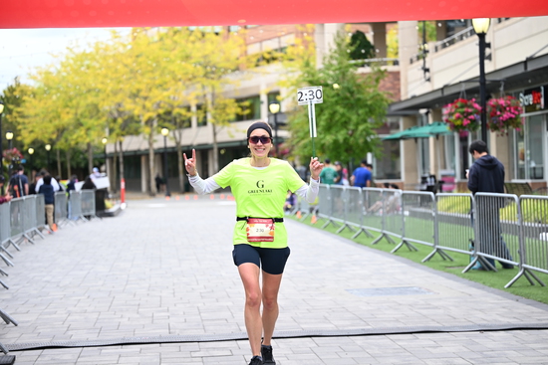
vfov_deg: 18.0
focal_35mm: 76
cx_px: 274
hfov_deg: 26.6
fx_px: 1157
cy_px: 182
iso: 640
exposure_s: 1/1600
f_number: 2.8
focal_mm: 76
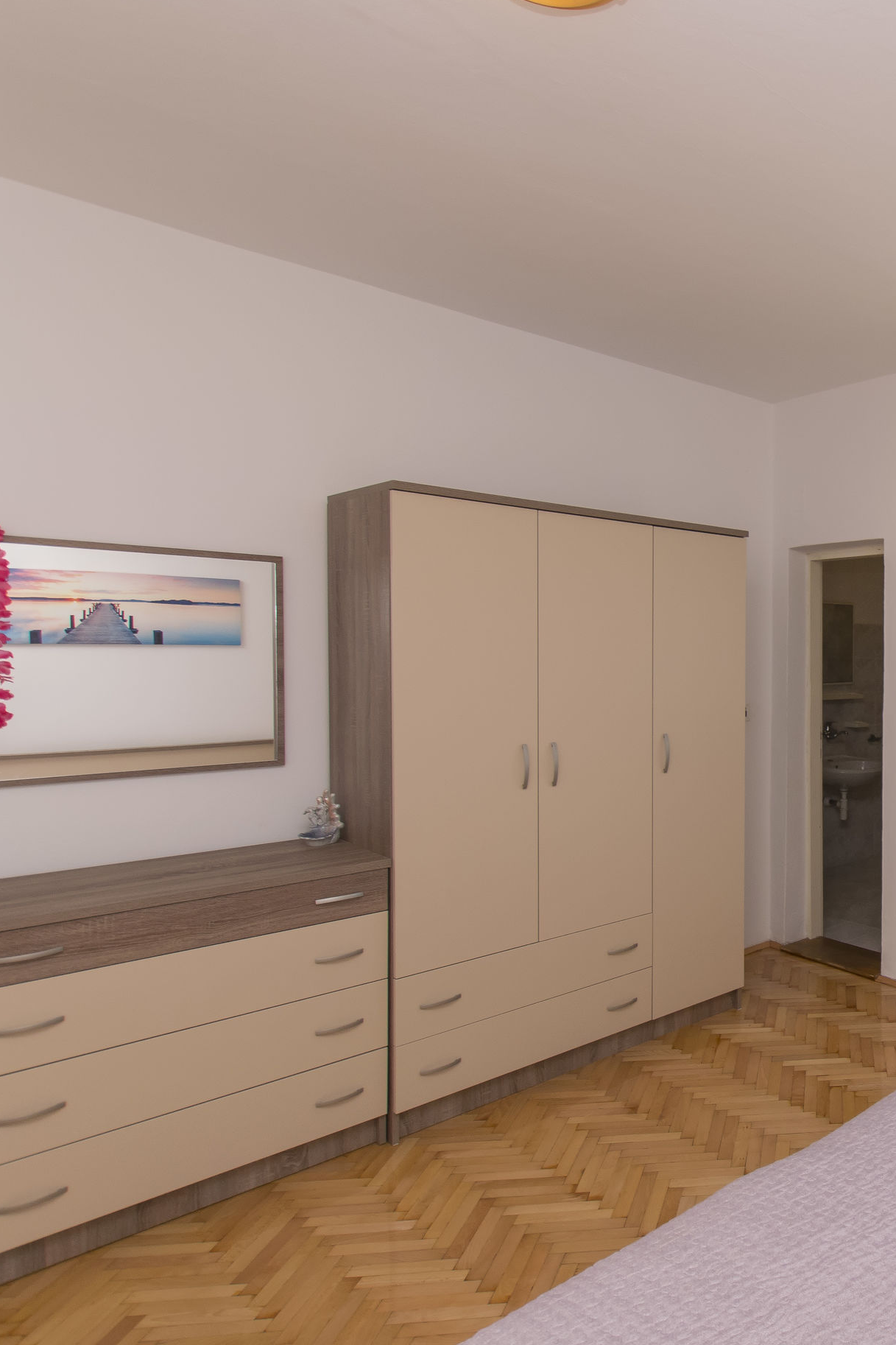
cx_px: 939
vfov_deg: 76.1
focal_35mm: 23
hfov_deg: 44.7
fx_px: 859
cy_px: 683
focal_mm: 10
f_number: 5.6
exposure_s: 1/160
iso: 200
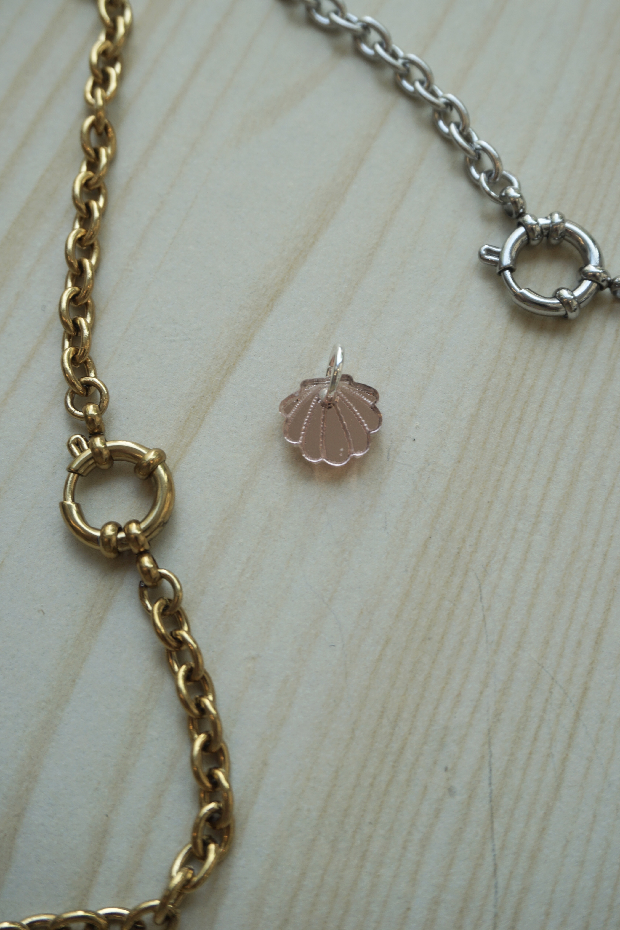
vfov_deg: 40.5
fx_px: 1255
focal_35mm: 49
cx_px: 357
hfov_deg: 27.7
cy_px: 393
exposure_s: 1/80
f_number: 5.6
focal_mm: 27
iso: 100
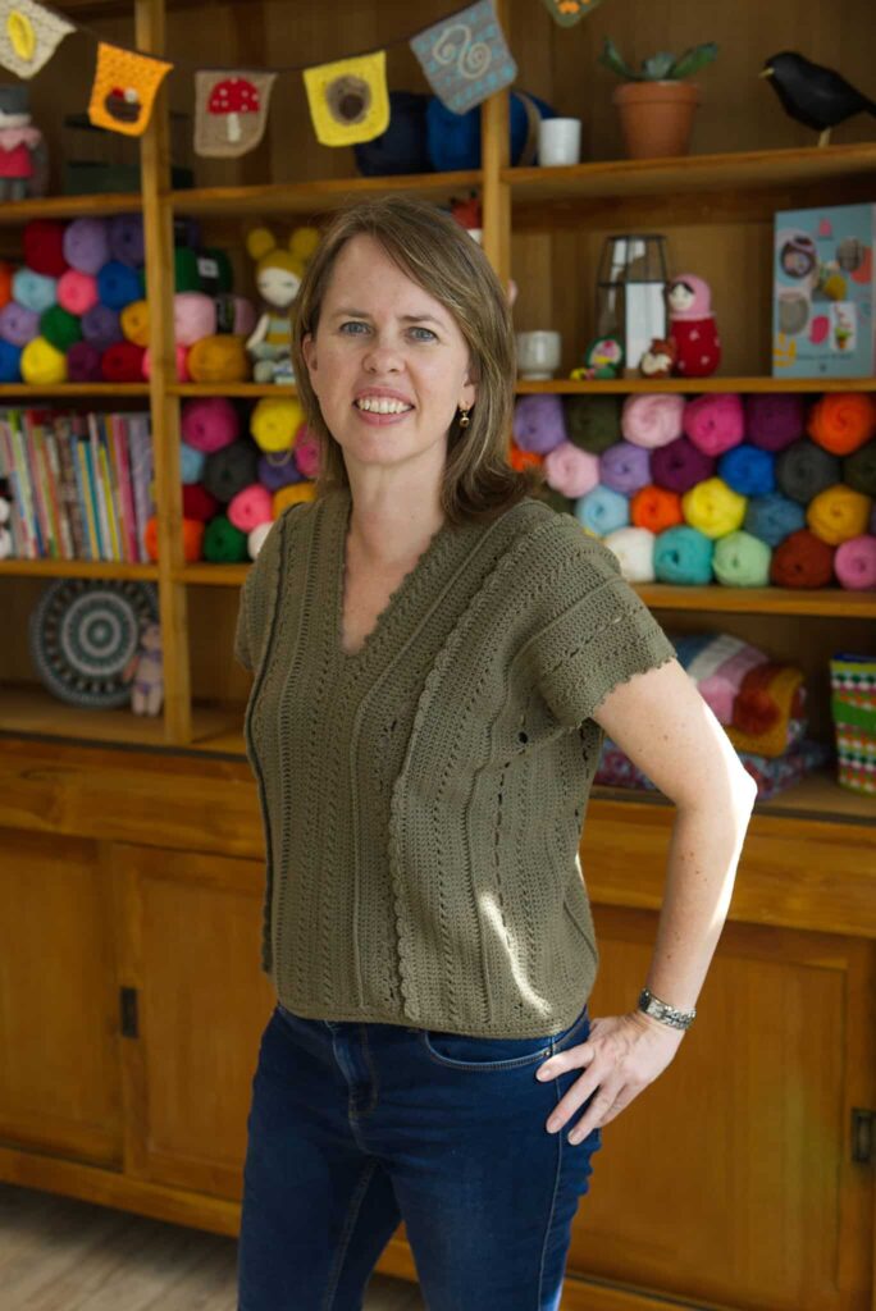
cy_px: 656
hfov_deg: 29.9
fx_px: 1640
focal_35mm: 45
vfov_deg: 43.6
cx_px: 438
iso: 400
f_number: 2.8
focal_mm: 30
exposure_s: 1/320
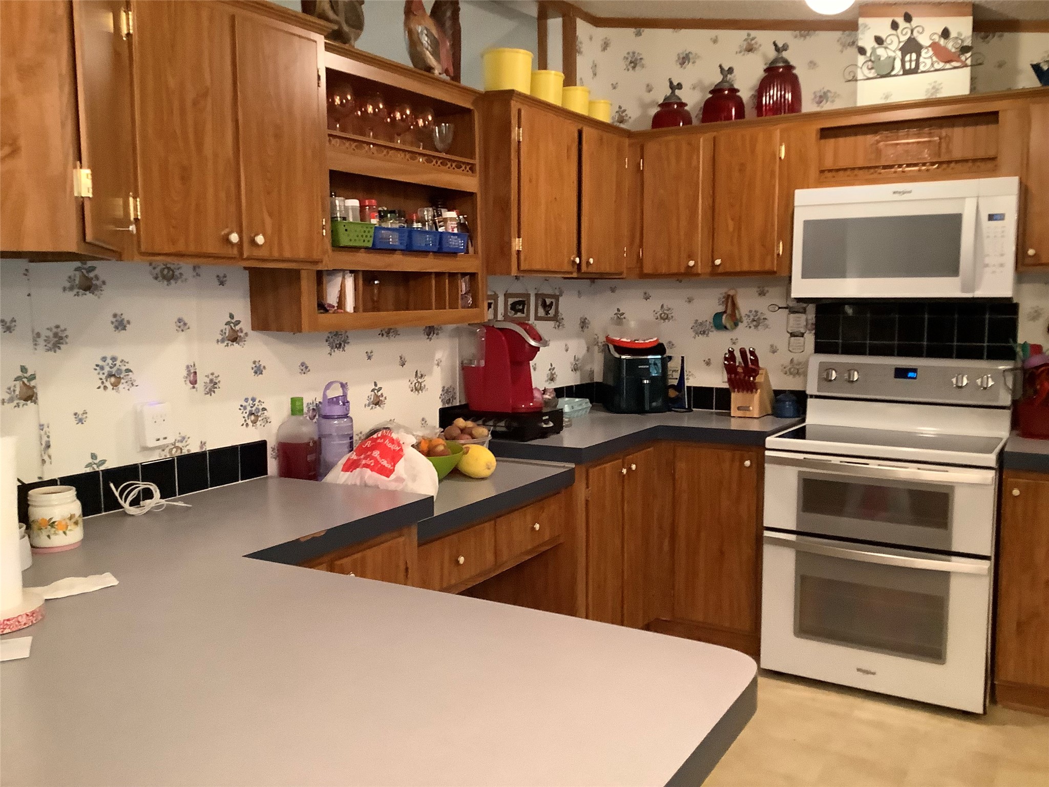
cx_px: 524
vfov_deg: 45.4
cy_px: 394
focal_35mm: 31
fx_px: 939
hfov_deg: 58.4
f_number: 2.4
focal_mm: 3.3
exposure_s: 1/40
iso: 400
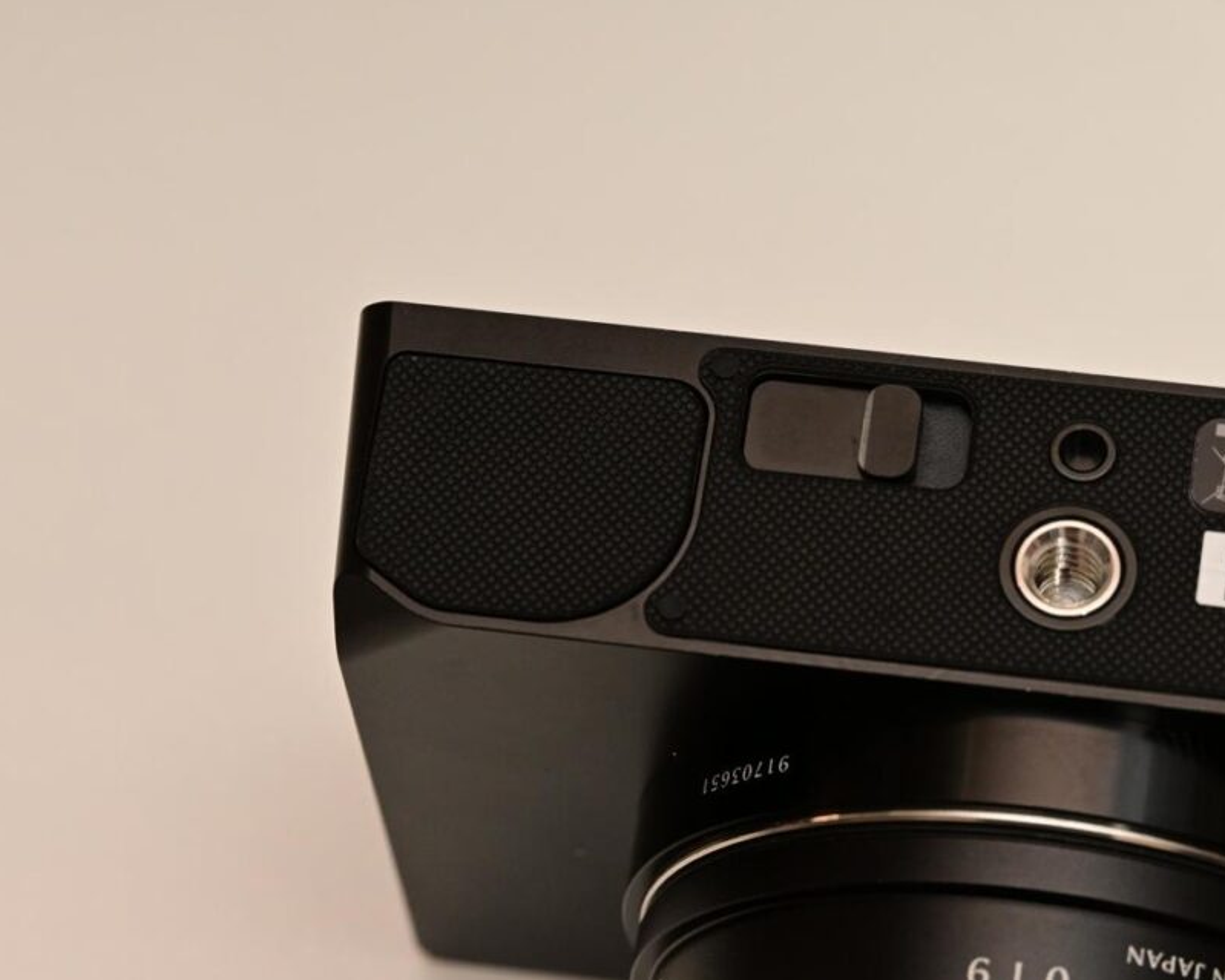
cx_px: 532
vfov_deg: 10.4
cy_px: 470
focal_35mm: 148
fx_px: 5365
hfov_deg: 13.0
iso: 800
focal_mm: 82
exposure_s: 1/60
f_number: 8
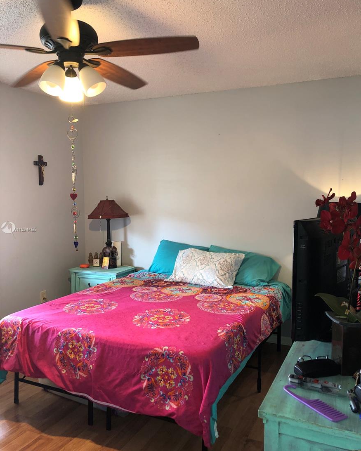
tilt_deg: -4.0
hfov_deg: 48.5
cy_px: 230
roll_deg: +0.4
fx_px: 400
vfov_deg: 58.8
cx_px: 185
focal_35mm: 30
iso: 50
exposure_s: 1/15
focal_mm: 4
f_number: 1.8
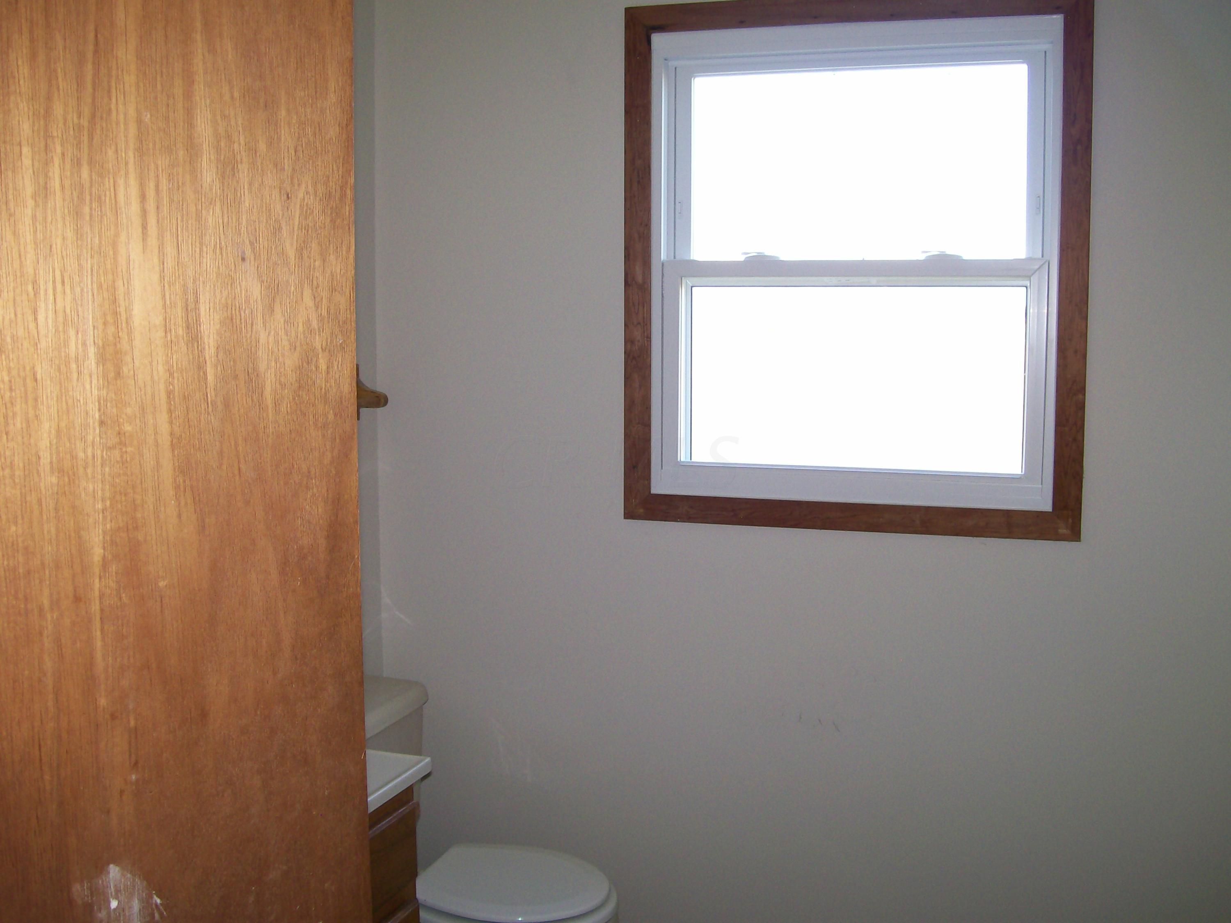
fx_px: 1280
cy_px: 462
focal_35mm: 36
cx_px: 616
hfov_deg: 51.4
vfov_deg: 39.7
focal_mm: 6
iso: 80
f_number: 2.7
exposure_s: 1/64
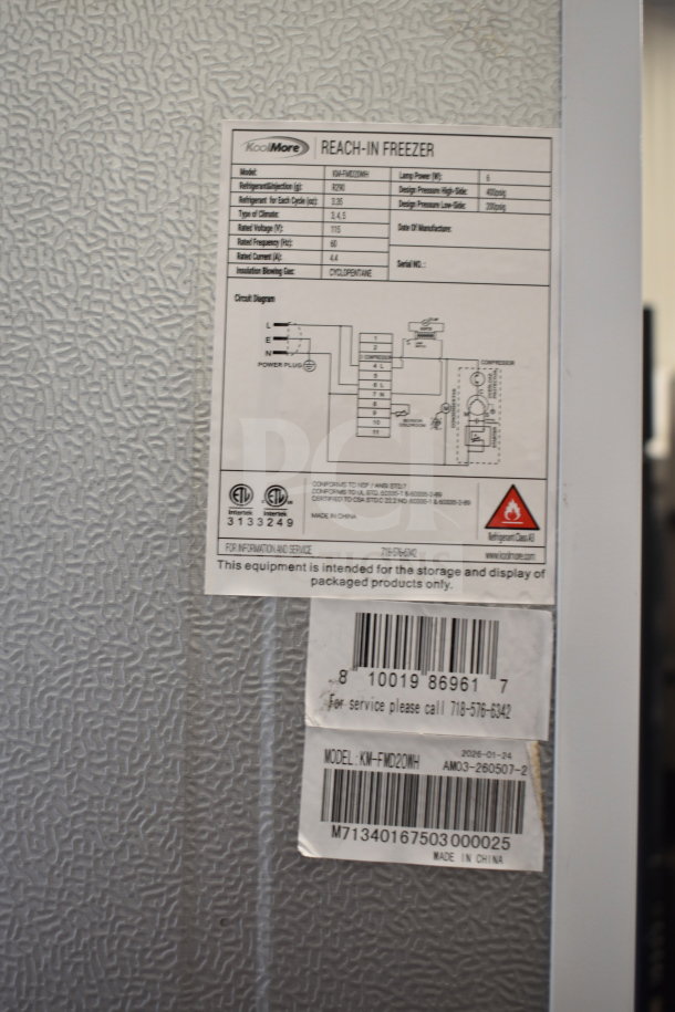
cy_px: 506
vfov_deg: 46.4
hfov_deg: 31.9
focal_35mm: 42
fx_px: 1181
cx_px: 338
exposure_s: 1/50
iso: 500
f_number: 4.2
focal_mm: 28
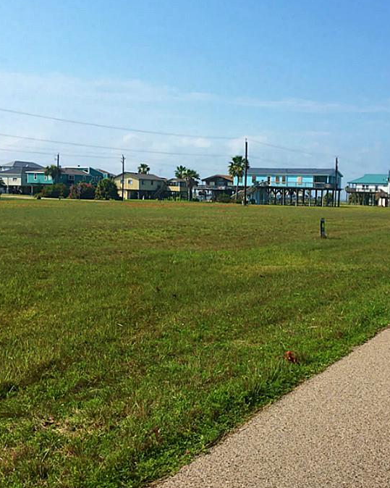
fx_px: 621
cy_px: 251
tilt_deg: -4.3
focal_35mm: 43
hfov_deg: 34.4
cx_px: 271
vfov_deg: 42.9
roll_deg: -2.2
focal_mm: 4.15
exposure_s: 1/2024
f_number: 2.2
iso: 25
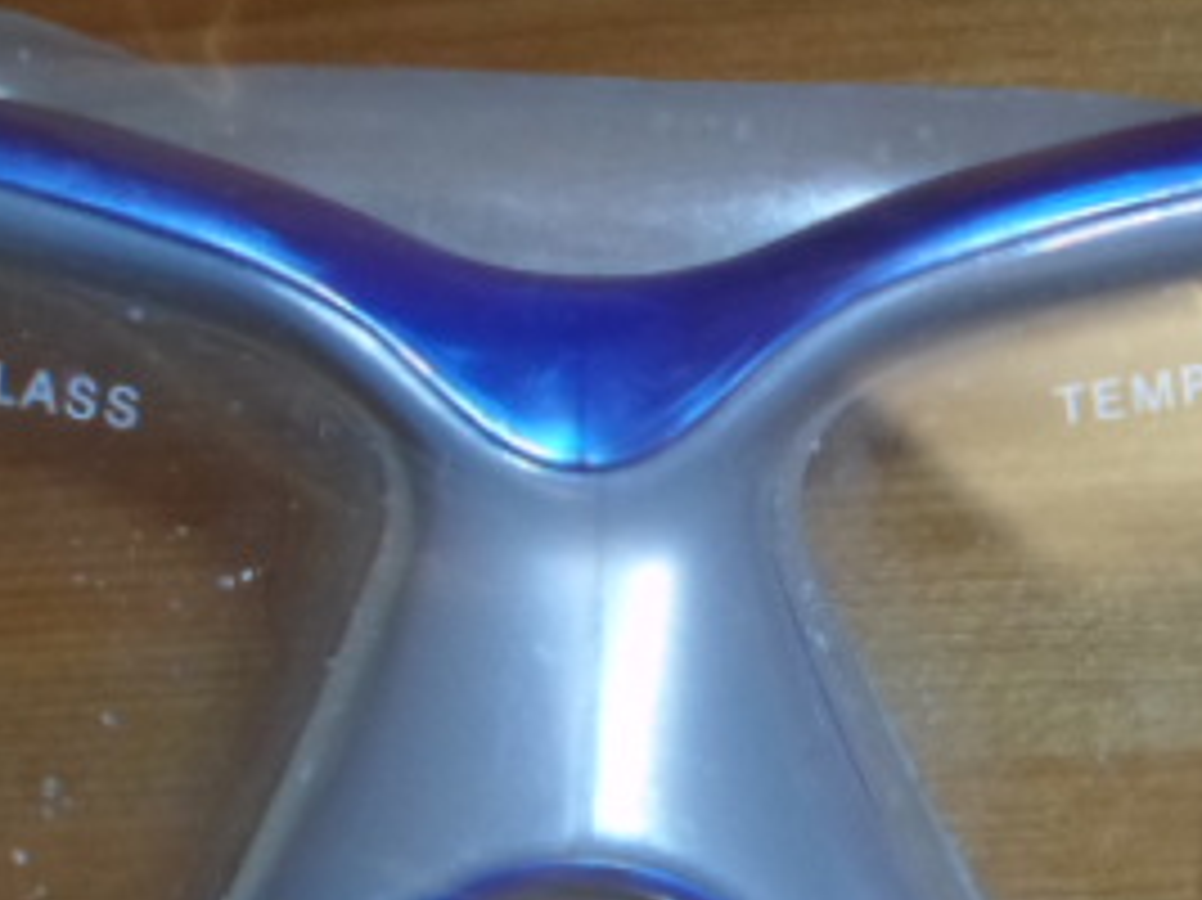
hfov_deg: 20.4
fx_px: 3332
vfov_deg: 15.1
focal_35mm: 96
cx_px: 738
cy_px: 904
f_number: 9.2
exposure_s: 2
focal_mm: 4.5
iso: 100
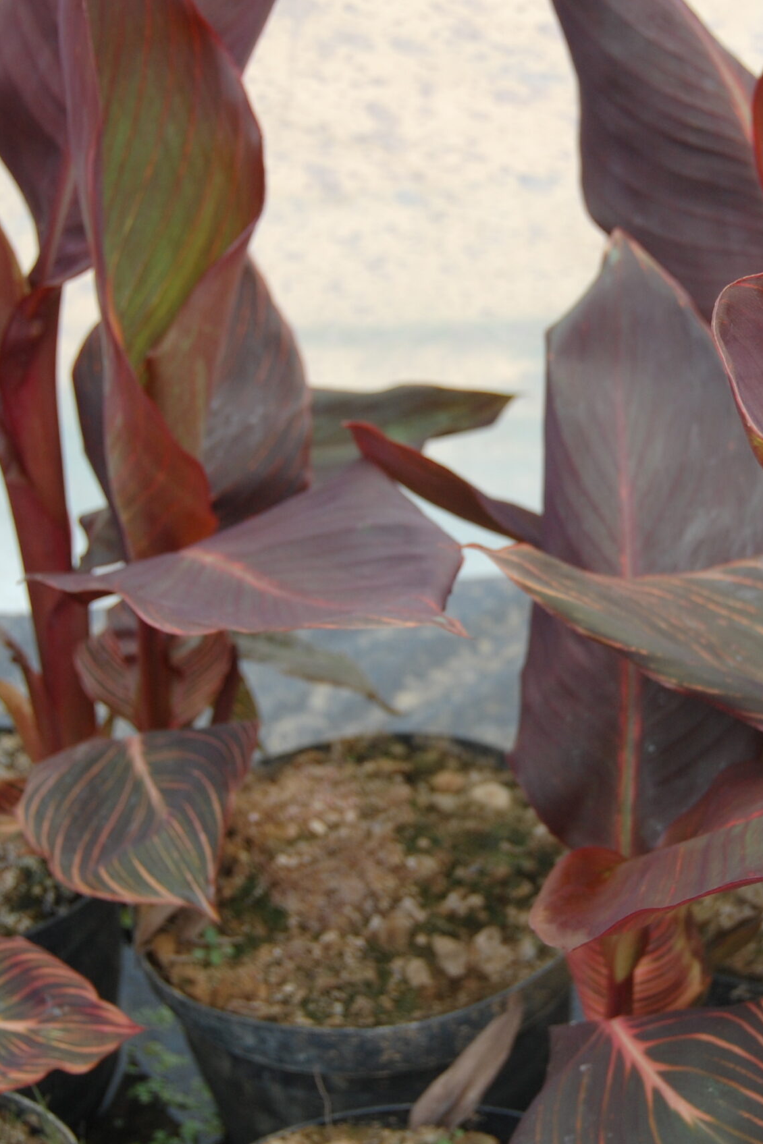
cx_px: 560
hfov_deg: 15.8
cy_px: 574
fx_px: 2734
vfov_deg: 23.6
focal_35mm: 86
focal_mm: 38
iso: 360
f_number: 4.8
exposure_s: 1/500
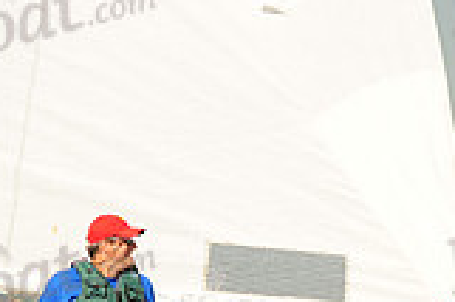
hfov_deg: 7.0
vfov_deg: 4.6
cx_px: 302
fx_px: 3737
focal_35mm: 296
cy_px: 406
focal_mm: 82
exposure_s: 1/1250
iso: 320
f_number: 4
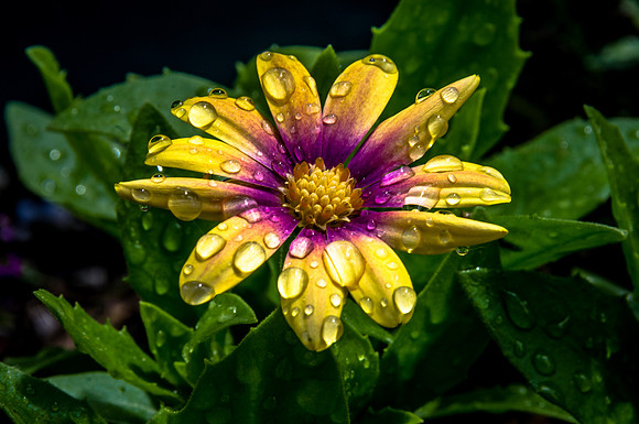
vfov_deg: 3.2
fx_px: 7704
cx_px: 306
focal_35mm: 435
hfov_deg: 4.7
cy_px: 246
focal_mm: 250
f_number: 20
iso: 200
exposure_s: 1/40
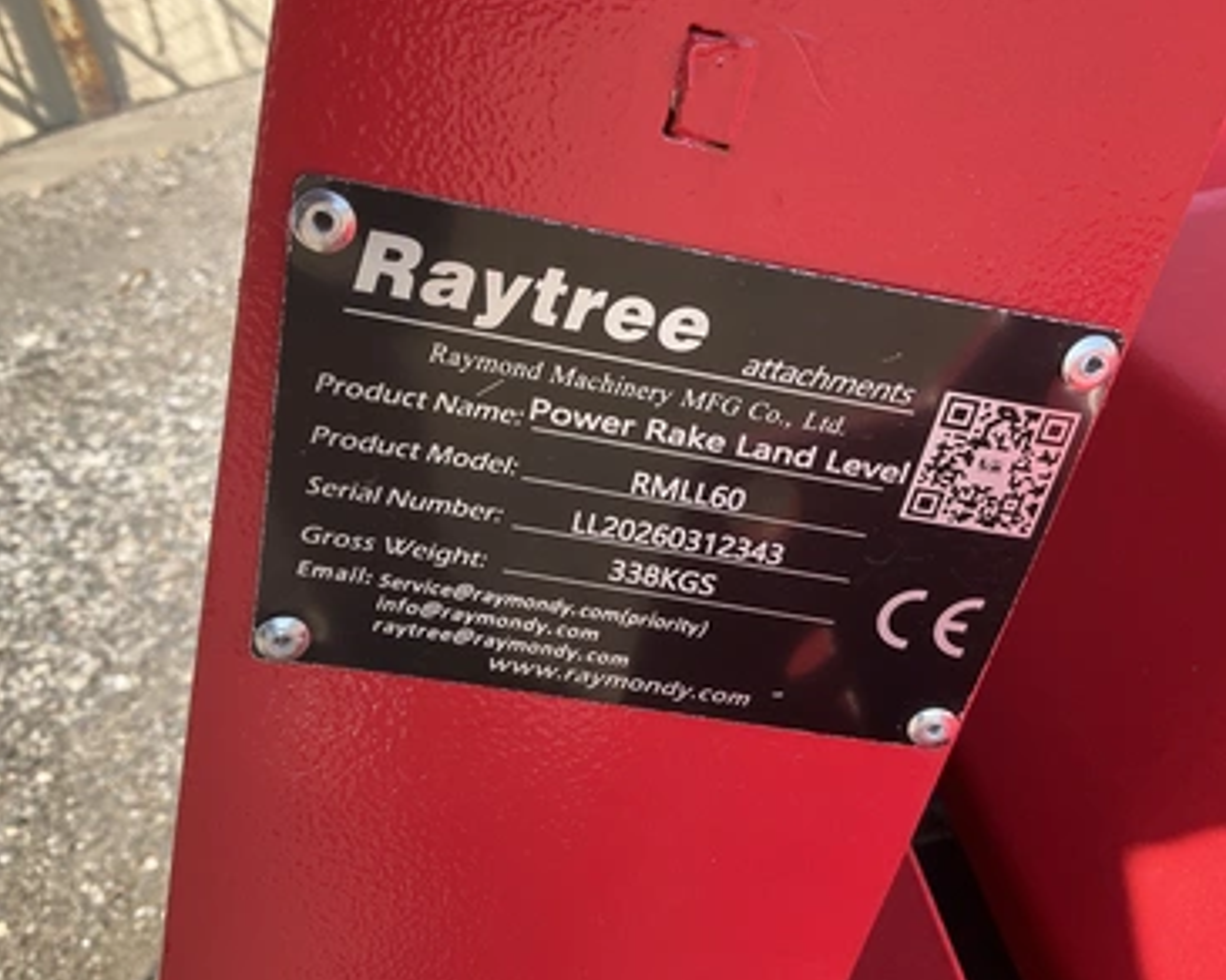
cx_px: 588
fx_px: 1125
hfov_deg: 57.2
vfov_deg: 47.1
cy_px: 490
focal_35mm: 31
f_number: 1.8
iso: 25
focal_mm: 3
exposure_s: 1/428
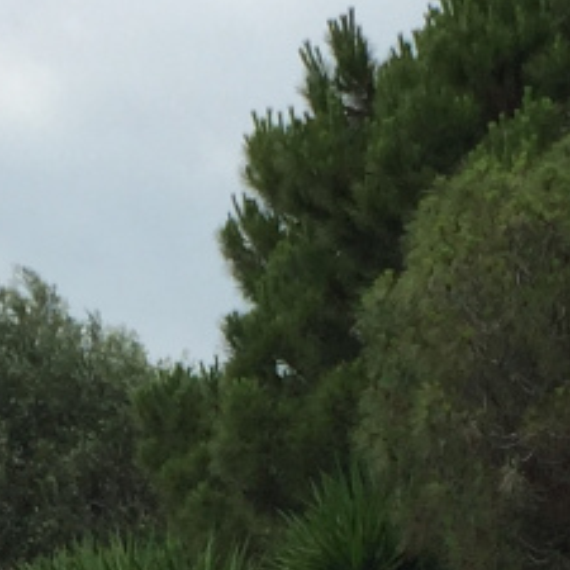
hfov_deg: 9.6
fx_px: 3391
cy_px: 742
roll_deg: -0.8
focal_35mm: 182
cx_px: 23
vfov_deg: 9.4
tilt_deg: +4.0
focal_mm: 4.15
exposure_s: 1/2198
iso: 32
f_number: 2.2
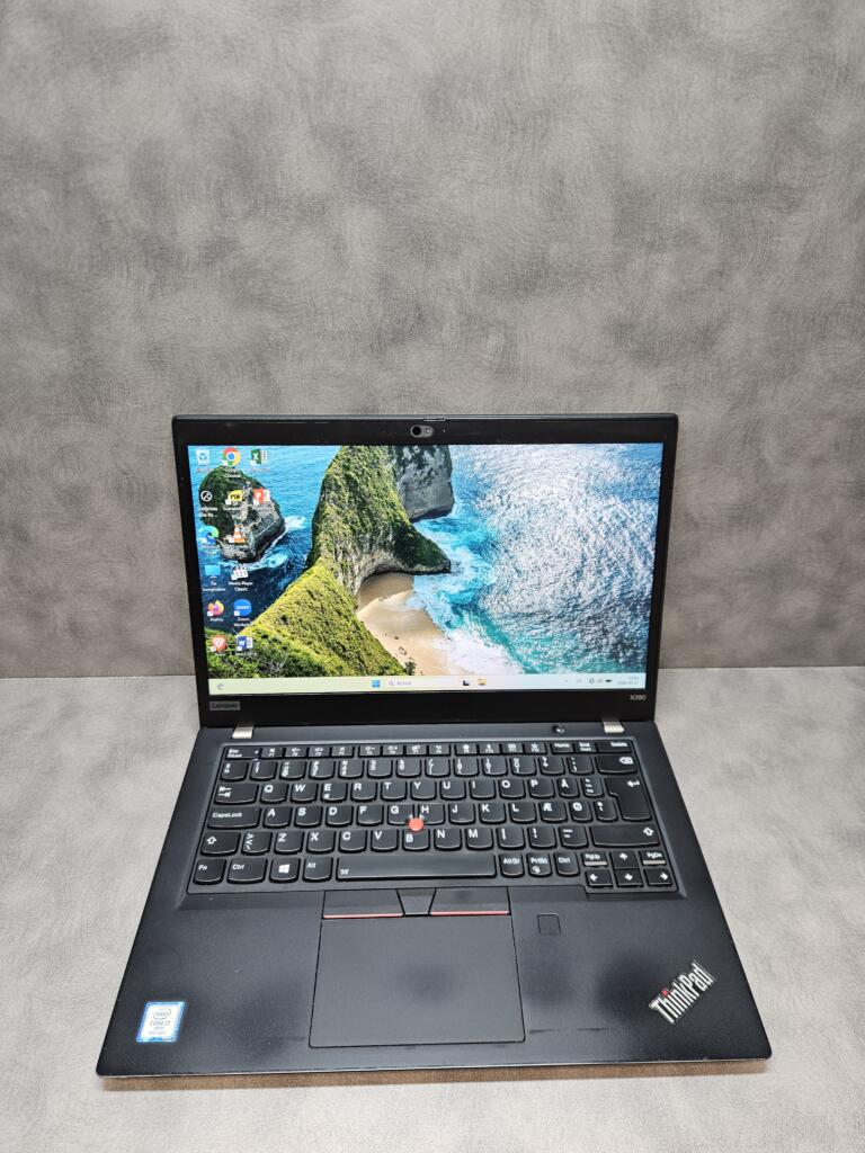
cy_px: 576
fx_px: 766
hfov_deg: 58.9
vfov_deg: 73.9
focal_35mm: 23
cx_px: 432
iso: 250
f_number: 1.8
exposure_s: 1/142
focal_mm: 5.4
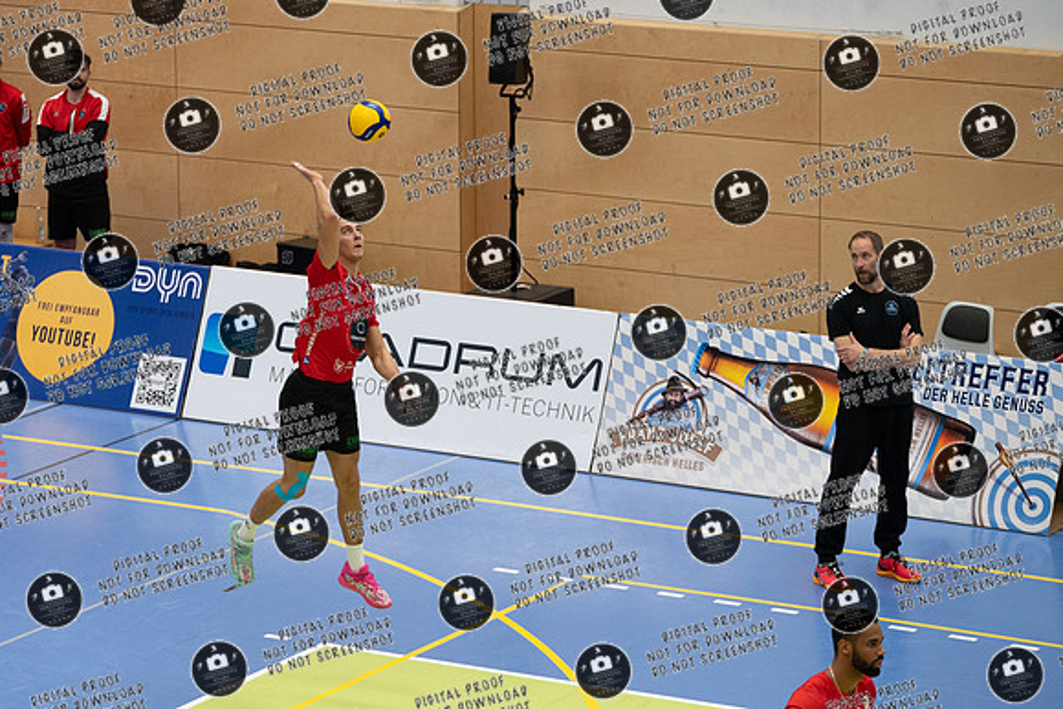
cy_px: 319
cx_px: 381
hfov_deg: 12.3
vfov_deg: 8.3
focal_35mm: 166
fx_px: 4914
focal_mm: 122
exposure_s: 1/1250
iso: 1400
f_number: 3.2
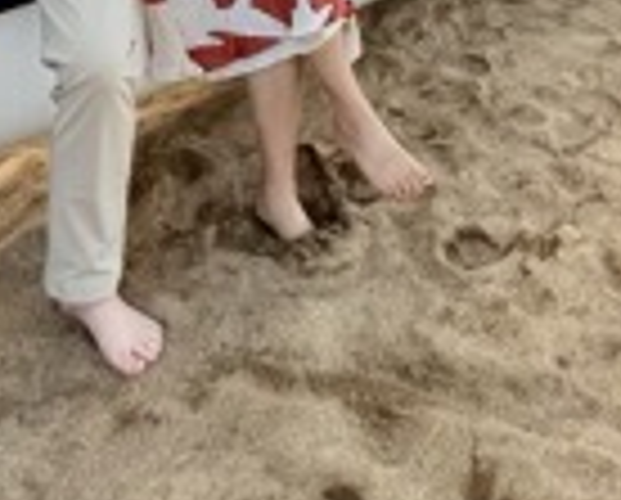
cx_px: 378
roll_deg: -1.1
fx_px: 1013
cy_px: -387
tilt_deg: -4.6
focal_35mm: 55
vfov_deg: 20.3
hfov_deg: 34.0
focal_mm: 1.57
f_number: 1.8
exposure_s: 1/251
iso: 32
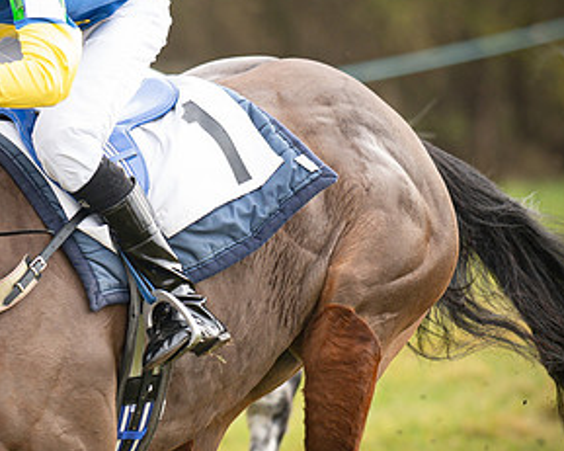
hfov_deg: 4.3
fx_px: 7526
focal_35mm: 451
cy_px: 172
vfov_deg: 3.4
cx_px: 166
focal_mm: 135
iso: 250
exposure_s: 1/1000
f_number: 1.8
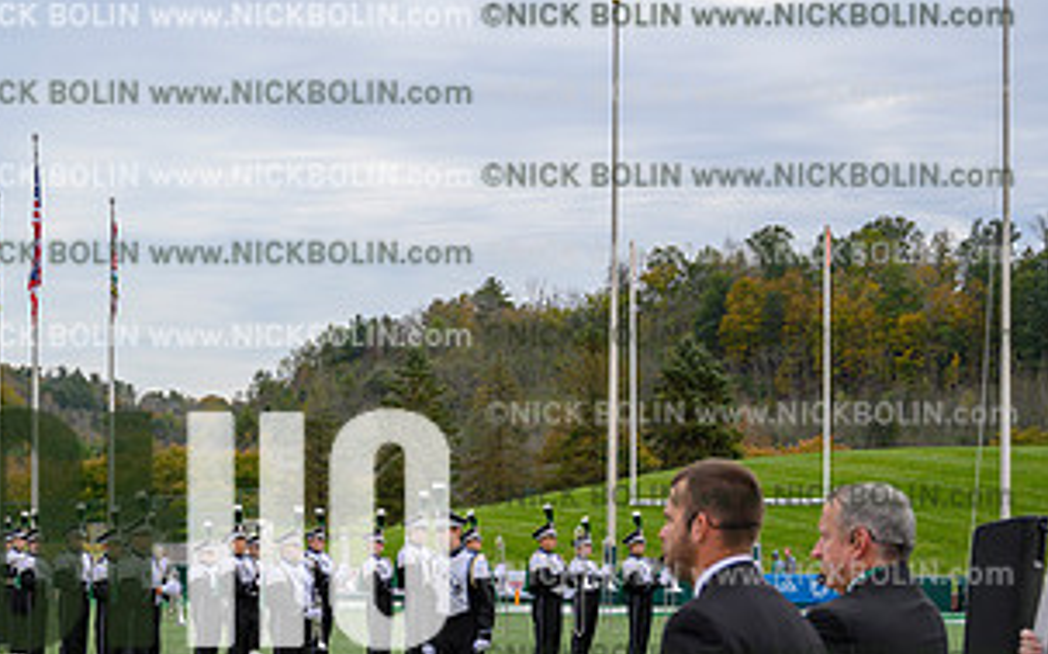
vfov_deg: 16.1
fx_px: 2284
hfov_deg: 25.4
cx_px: 204
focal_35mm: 80
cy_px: 576
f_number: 4
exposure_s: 1/500
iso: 125
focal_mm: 41
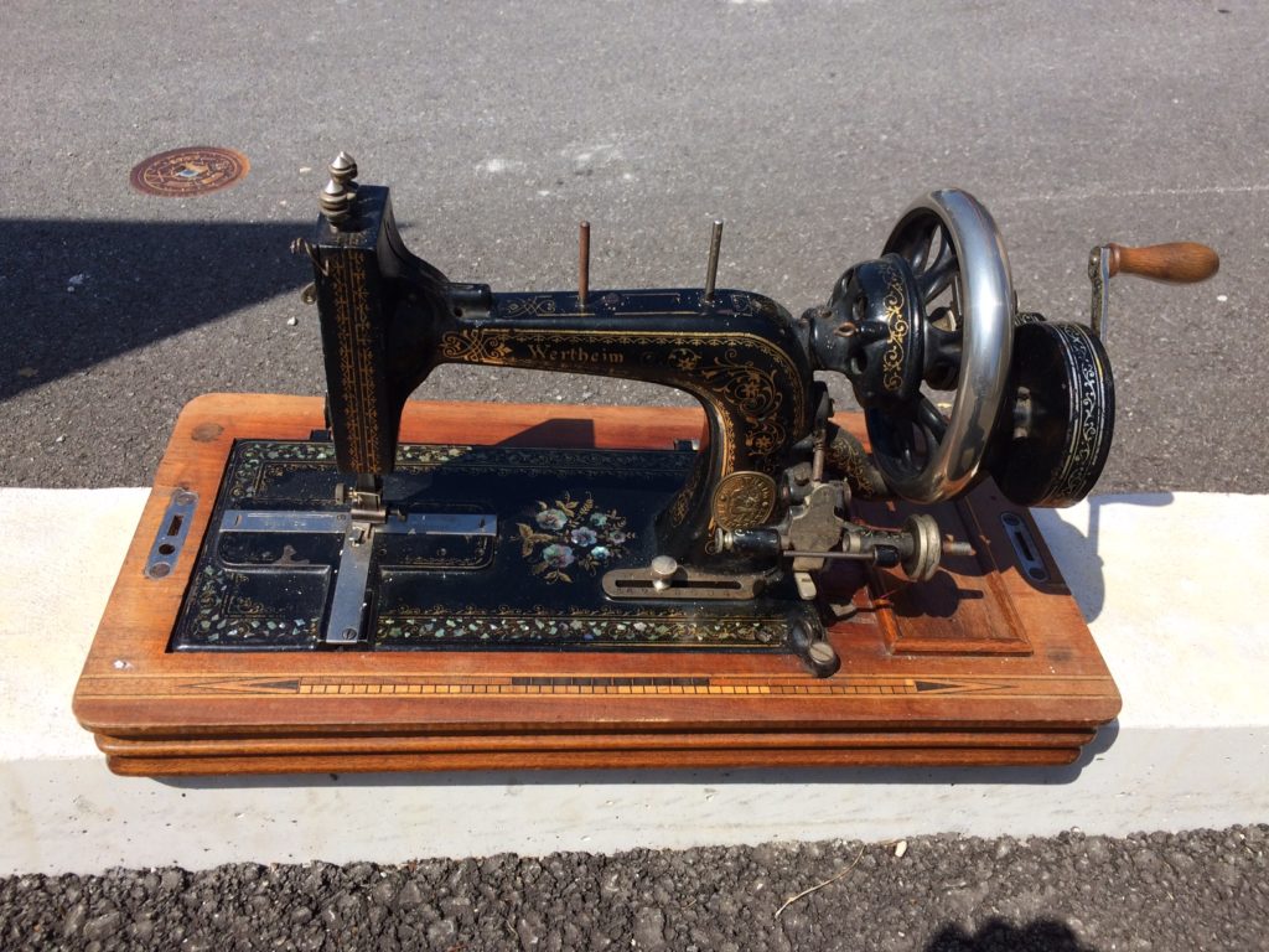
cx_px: 634
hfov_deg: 61.7
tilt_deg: -40.7
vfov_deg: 48.2
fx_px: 1063
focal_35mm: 29
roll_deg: -9.9
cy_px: 476
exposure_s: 1/2053
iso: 32
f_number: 2.2
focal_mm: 4.15
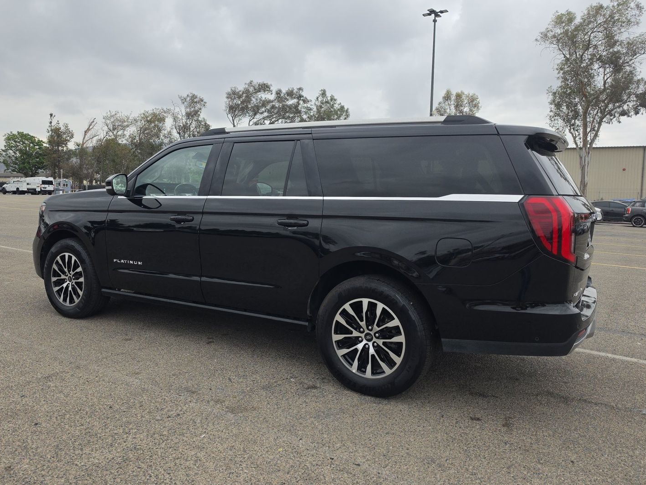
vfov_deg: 53.1
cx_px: 314
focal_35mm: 26
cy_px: 234
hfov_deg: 67.3
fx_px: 485
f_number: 1.4
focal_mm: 6.5
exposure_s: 1/2600
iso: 63
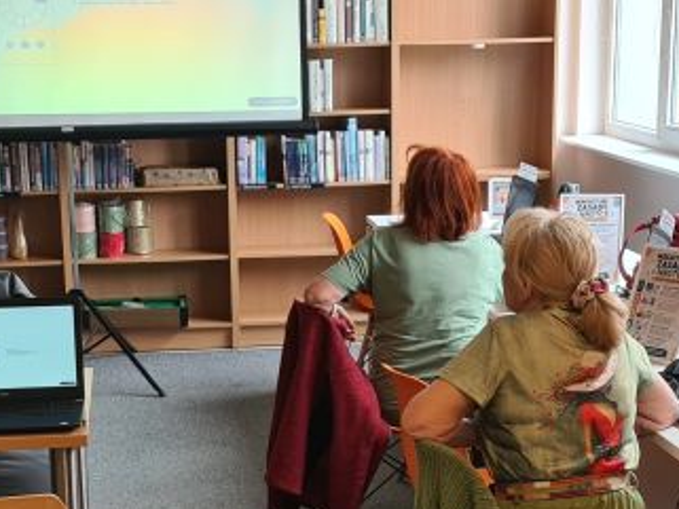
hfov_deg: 23.5
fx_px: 1629
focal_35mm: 83
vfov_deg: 17.6
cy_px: 435
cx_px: 313
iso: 80
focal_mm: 5.4
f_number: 1.8
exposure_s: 1/100
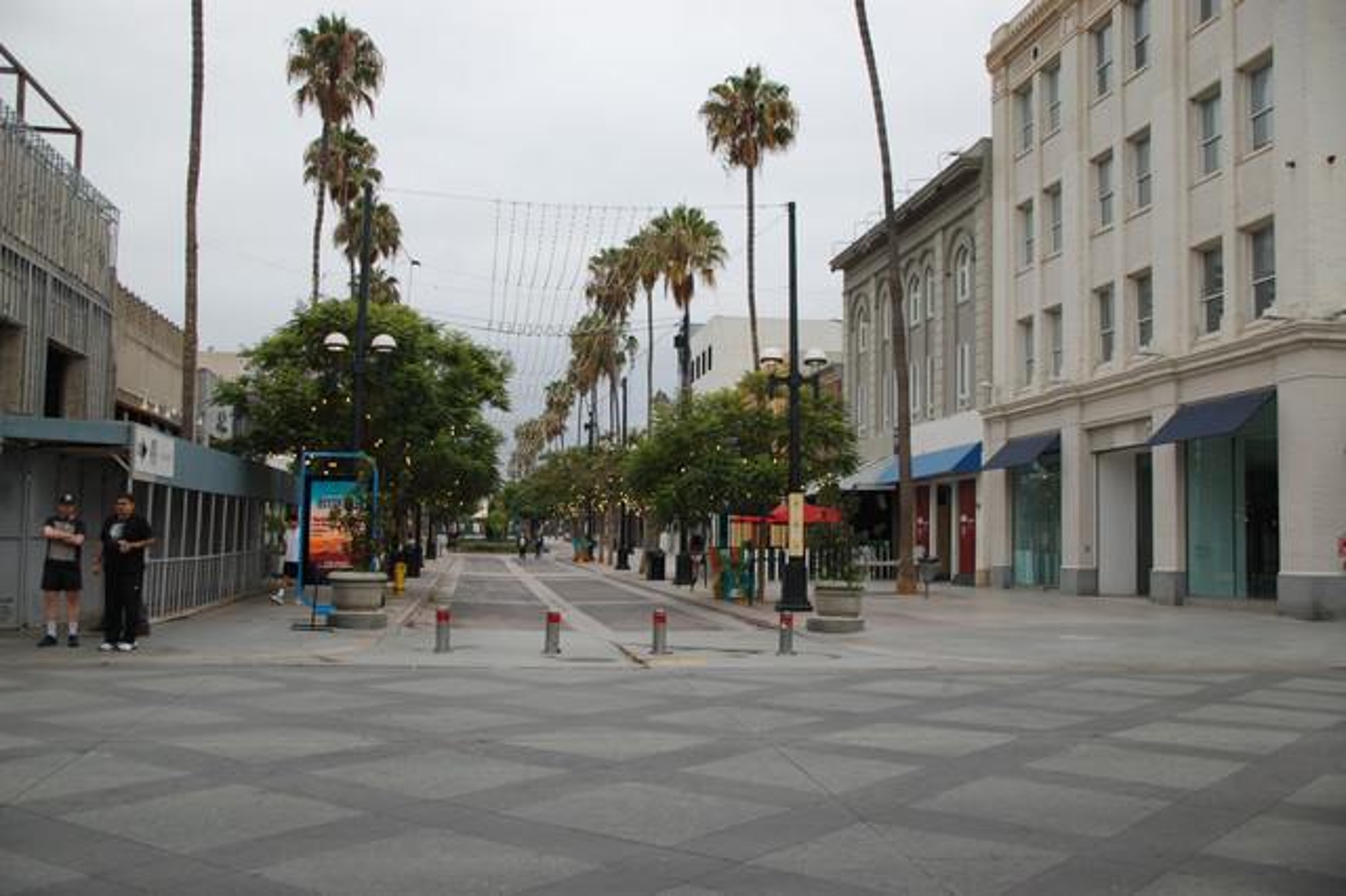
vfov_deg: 36.8
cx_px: 673
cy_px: 448
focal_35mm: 36
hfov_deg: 53.2
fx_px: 1345
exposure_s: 1/500
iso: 200
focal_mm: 24
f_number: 4
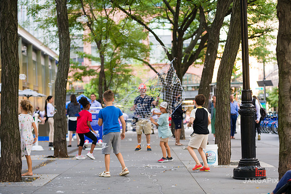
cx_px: 146
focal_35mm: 70
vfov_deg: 19.5
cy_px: 97
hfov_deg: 28.8
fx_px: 566
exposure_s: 1/400
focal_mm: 70
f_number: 3.2
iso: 400
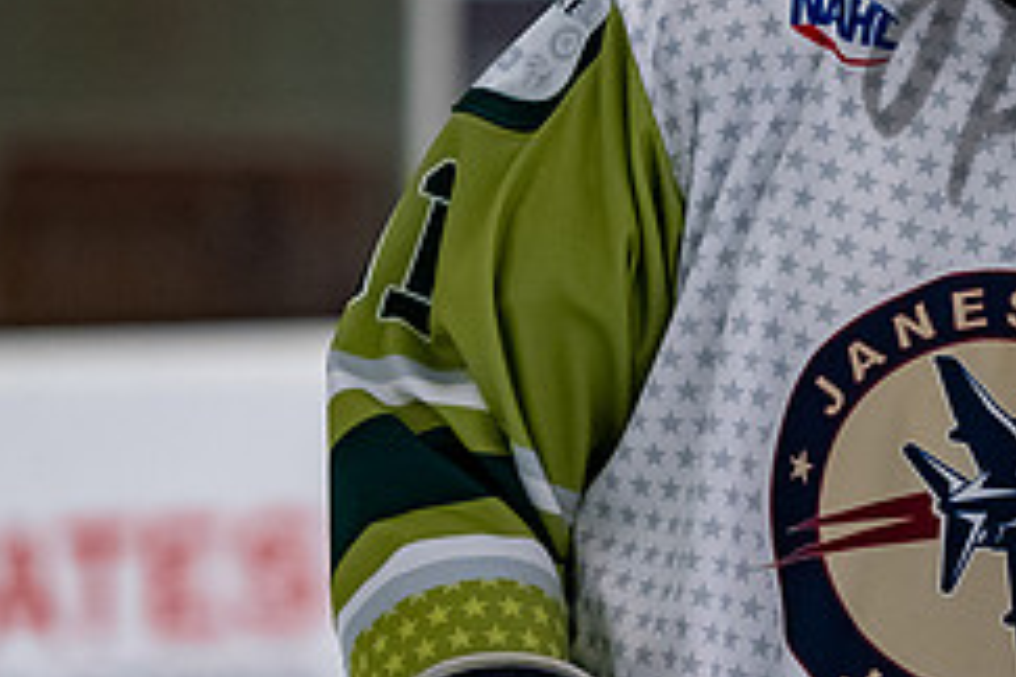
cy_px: 157
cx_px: 1162
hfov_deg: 3.0
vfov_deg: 2.0
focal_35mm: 696
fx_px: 19641
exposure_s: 1/800
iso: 2000
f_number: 3.2
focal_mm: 185
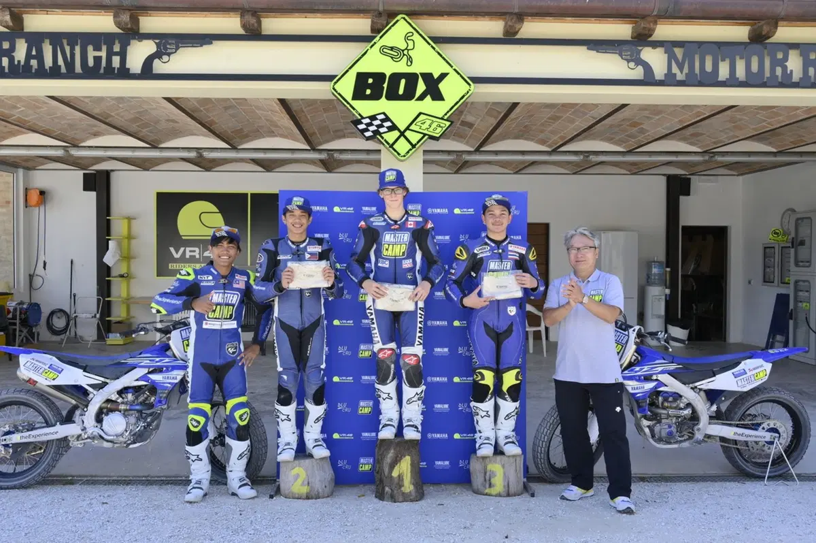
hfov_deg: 61.1
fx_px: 691
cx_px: 408
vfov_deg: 42.9
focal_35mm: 30
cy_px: 272
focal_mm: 30.5
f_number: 10
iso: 400
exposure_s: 1/250
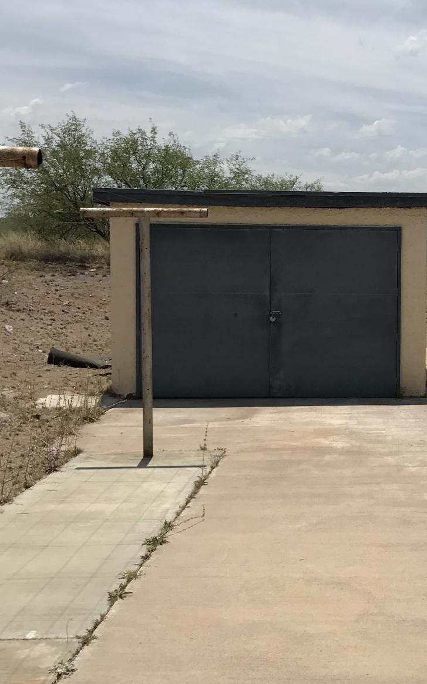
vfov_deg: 39.6
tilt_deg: -2.9
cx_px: 398
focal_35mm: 51
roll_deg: +0.6
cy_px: 330
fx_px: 950
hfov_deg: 24.5
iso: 20
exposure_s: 1/5988
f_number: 1.8
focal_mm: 3.99
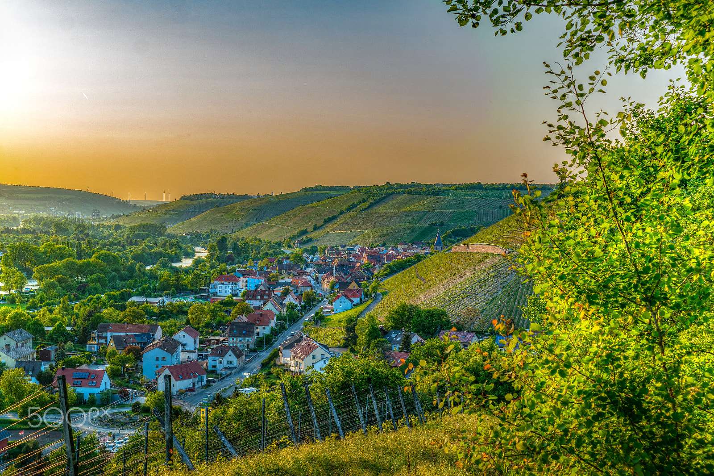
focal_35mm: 50
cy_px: 238
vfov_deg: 27.0
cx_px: 357
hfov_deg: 39.6
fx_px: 991
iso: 100
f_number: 10
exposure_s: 1/50
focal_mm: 33
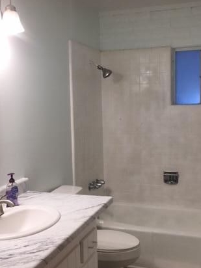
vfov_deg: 42.1
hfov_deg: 32.2
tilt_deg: -3.4
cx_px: 109
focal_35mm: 45
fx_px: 348
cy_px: 132
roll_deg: +2.0
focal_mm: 4.15
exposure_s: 1/120
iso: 40
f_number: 2.2
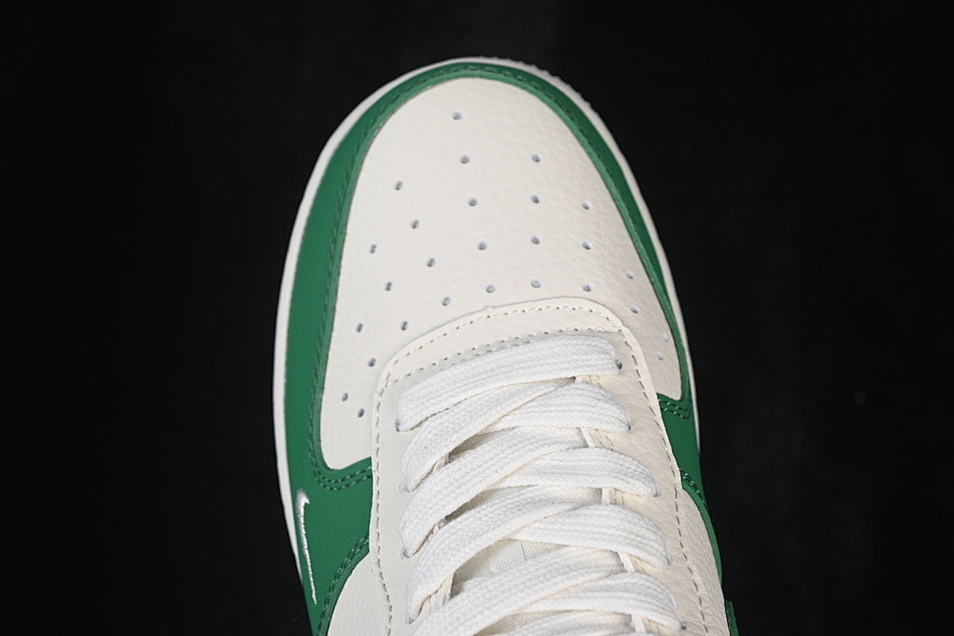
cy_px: 318
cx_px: 477
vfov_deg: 18.2
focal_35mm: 75
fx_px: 1987
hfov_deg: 27.0
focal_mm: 50
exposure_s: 1/80
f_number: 7.1
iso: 160
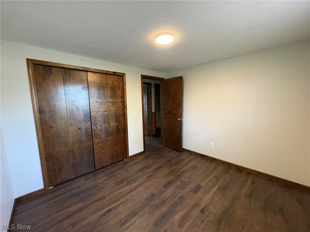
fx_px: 125
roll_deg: +1.9
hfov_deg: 102.1
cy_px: 116
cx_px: 155
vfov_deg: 85.7
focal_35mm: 14
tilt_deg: -8.1
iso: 800
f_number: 2.2
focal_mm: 2.22
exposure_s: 1/60
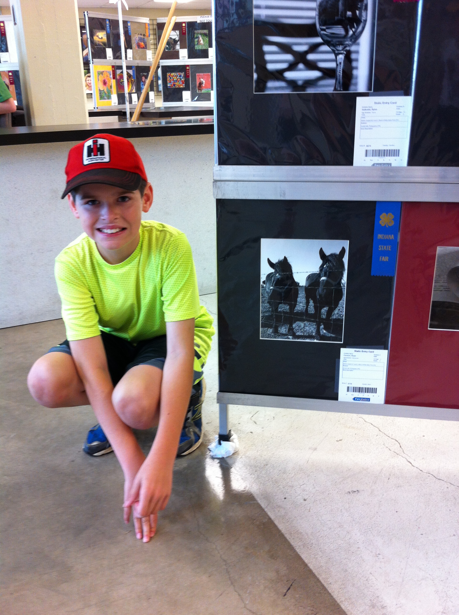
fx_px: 620
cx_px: 230
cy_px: 308
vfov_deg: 52.7
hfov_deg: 40.6
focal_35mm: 35
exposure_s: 1/17
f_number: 2.8
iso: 80
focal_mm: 3.85
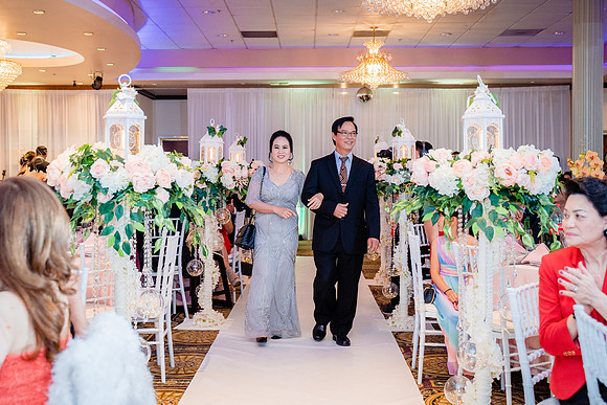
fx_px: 781
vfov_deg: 29.0
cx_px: 284
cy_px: 171
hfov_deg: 42.5
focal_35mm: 46
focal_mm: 40
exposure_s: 1/160
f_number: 3.5
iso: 1600
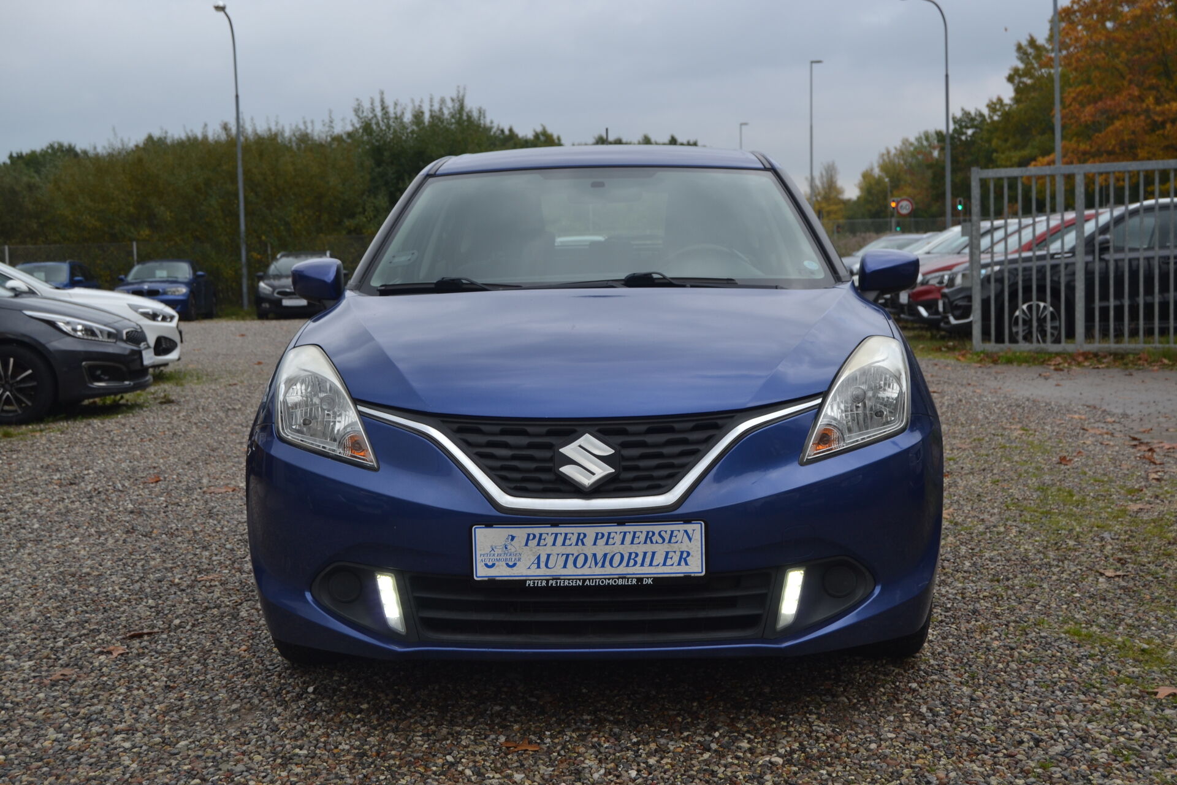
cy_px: 392
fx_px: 1471
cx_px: 588
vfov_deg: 29.9
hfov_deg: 43.6
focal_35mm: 45
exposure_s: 1/160
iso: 100
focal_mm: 30
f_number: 6.3
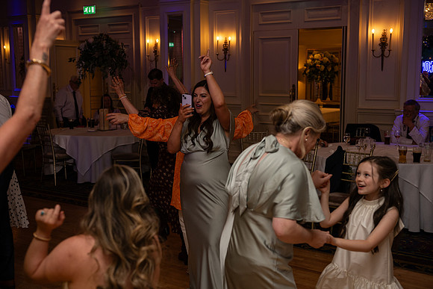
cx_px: 216
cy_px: 144
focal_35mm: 48
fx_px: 577
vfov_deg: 28.1
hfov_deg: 41.1
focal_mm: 48
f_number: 3.5
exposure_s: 1/160
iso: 500
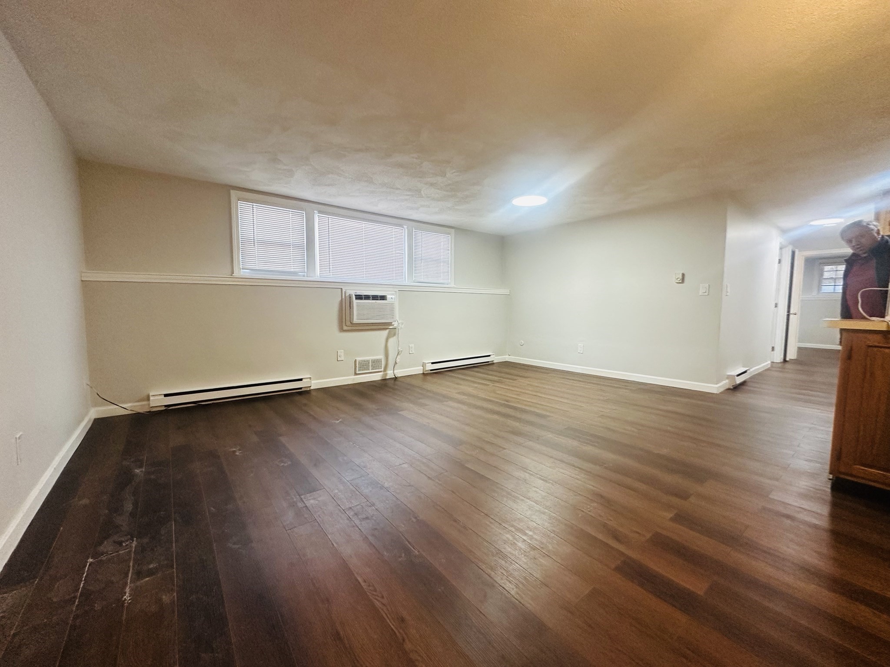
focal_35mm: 14
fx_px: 360
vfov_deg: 85.7
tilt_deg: -4.3
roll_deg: +0.3
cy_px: 334
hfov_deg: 102.1
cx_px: 445
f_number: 2.2
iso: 160
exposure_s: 1/60
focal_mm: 2.22
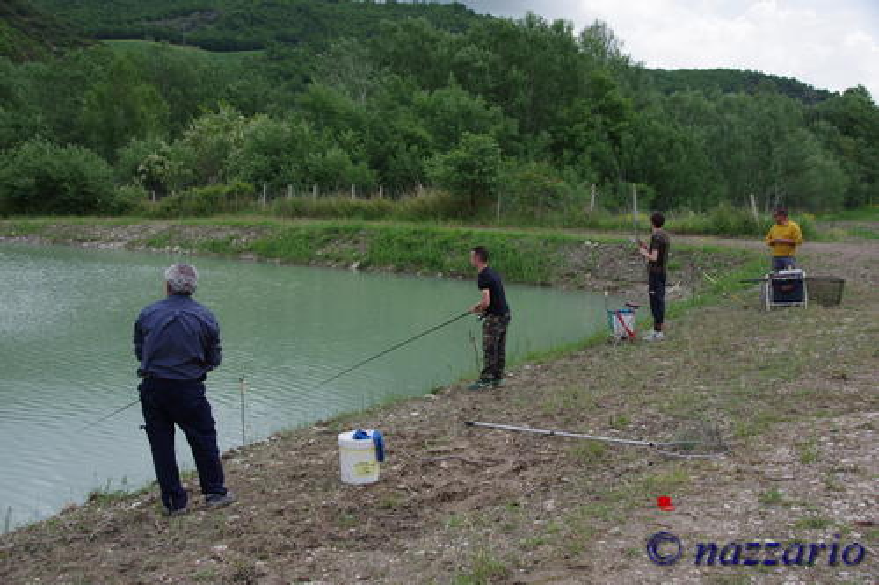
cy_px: 292
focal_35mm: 46
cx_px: 440
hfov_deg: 42.8
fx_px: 1123
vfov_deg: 29.2
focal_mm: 31
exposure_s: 1/400
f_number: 8
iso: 400
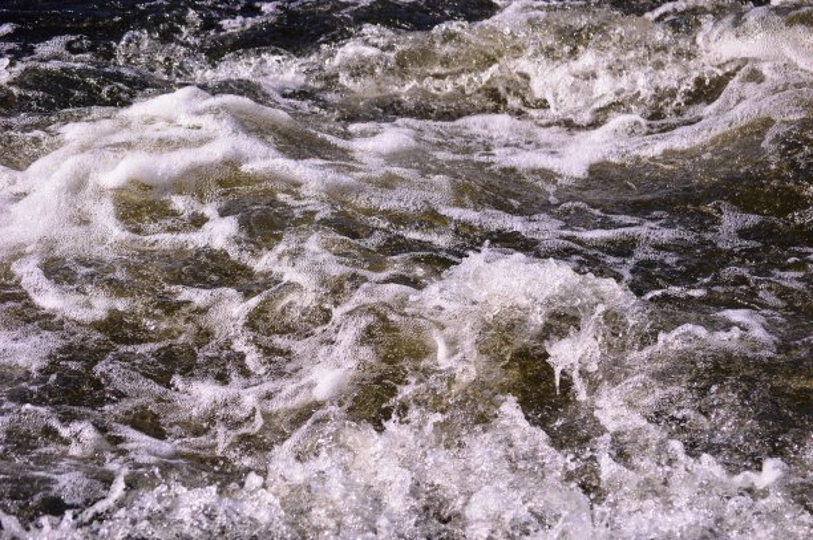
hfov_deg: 17.1
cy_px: 270
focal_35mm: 120
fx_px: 2708
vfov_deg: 11.4
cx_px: 406
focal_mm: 80
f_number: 6.3
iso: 280
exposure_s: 1/2000
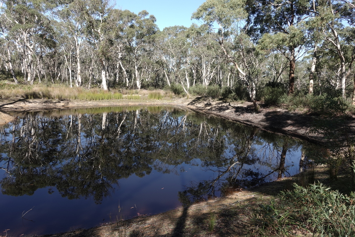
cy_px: 118
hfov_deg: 73.7
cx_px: 178
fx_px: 237
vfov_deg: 53.1
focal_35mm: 24
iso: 100
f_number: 8
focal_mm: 8.8
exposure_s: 1/80
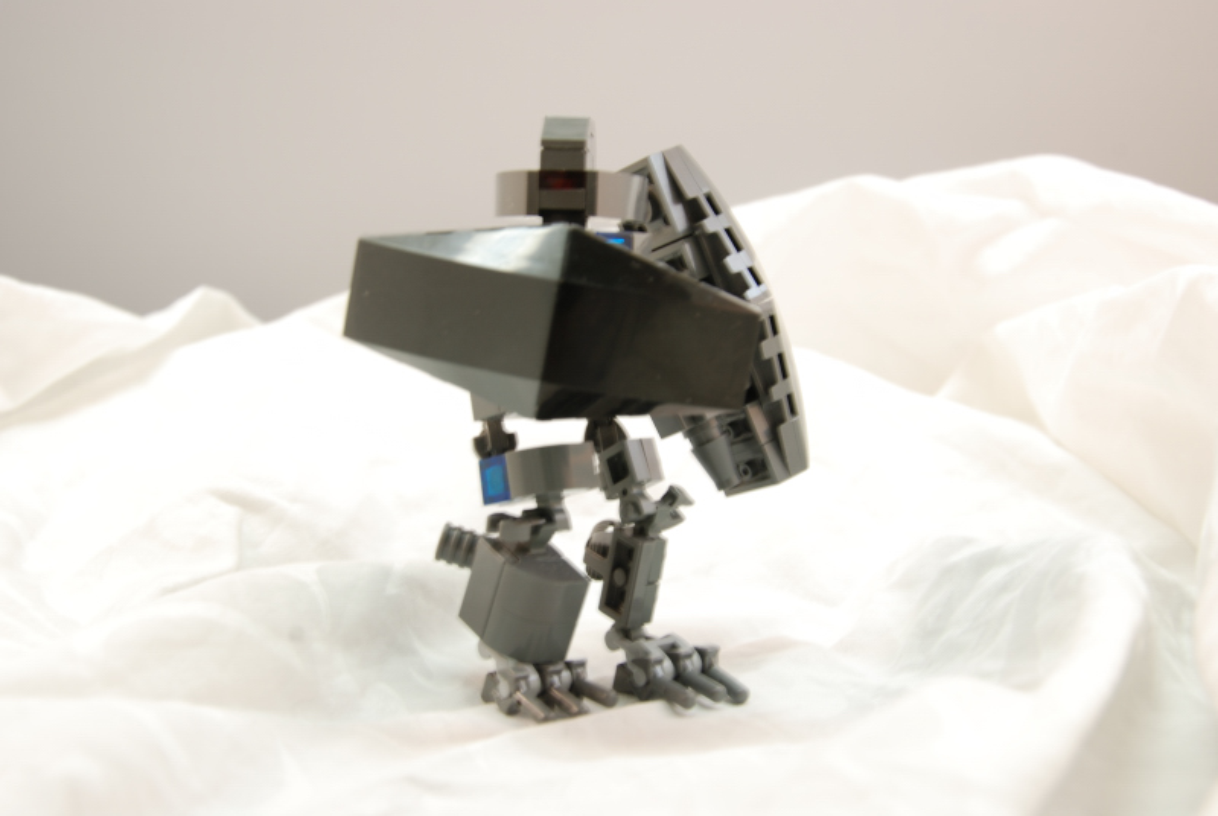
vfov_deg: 21.6
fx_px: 2135
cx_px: 609
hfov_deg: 31.8
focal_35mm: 63
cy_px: 408
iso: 100
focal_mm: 42
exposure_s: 1/1.6
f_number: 10
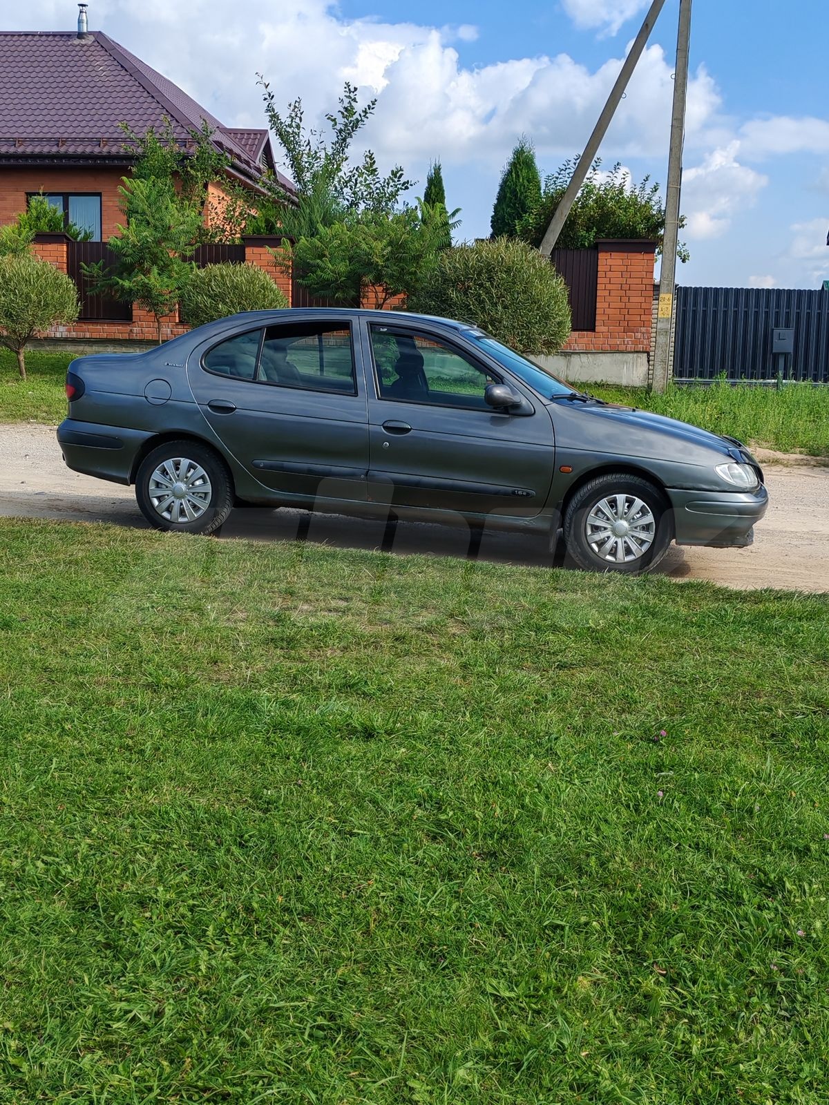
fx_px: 1373
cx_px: 414
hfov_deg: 33.6
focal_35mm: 43
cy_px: 552
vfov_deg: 43.9
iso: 50
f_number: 1.95
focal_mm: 5.52
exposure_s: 1/1700
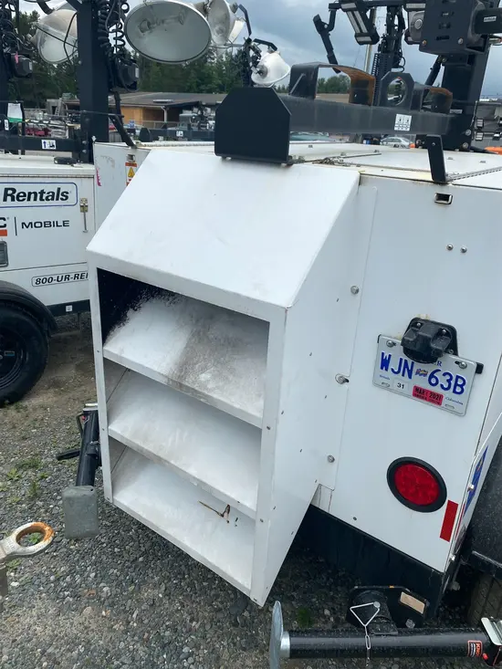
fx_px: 503
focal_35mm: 26
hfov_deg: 53.1
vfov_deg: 67.3
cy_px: 334
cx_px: 251
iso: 32
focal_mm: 4.25
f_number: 1.8
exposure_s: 1/1961
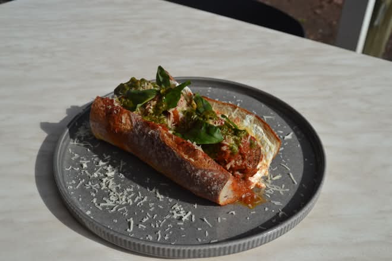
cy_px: 130
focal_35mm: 42
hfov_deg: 46.4
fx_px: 457
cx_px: 196
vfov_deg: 31.9
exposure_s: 1/250
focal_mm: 28
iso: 100
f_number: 8
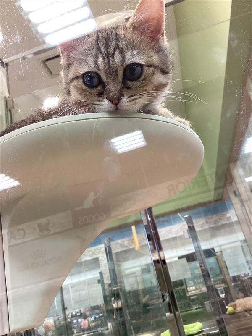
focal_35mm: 31
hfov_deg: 45.4
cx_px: 126
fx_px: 301
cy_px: 168
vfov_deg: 58.4
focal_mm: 3.3
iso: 80
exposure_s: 1/60
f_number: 2.4
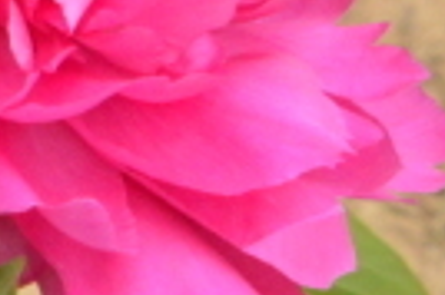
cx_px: -1053
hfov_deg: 2.0
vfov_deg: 1.3
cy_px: -542
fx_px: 12716
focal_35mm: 1030
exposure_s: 1/250
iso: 2000
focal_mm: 90
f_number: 18
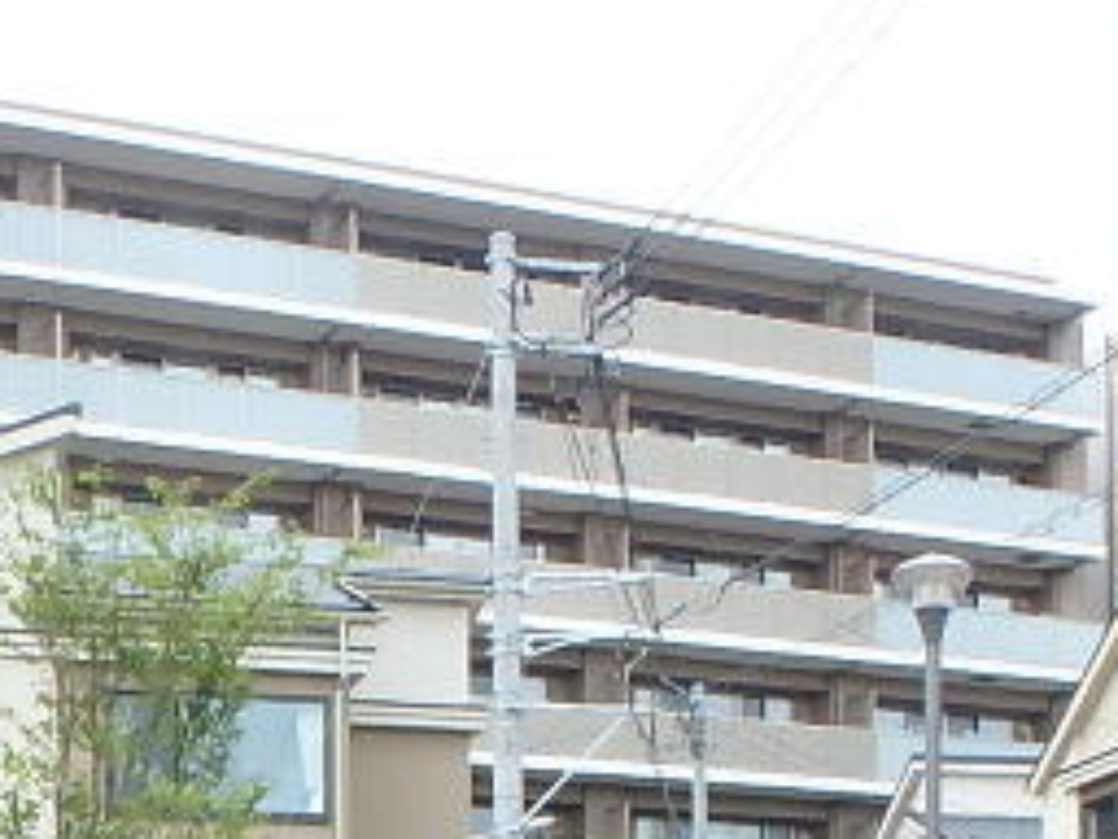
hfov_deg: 24.9
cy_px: 1394
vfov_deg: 16.5
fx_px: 2519
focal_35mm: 78
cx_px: 393
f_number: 3.5
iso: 125
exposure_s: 1/500
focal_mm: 3.7
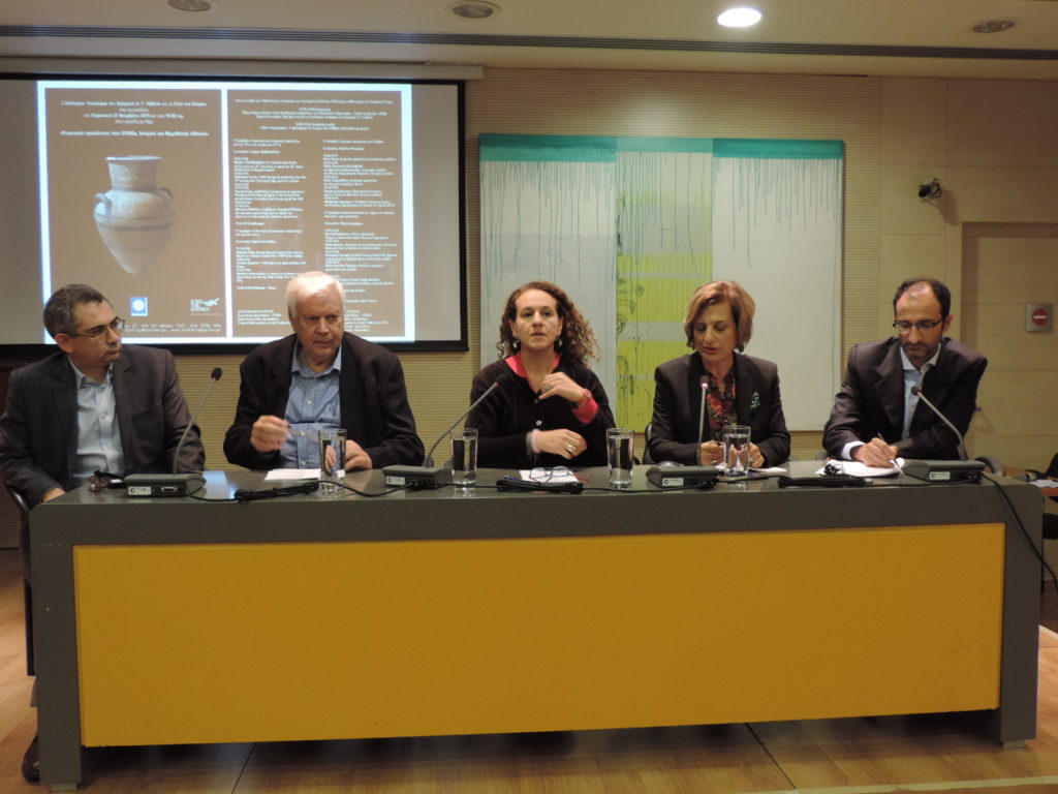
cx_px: 529
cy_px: 397
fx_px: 1009
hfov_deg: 55.4
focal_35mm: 33
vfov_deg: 42.9
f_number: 3.2
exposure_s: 1/25
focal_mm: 5.8
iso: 400
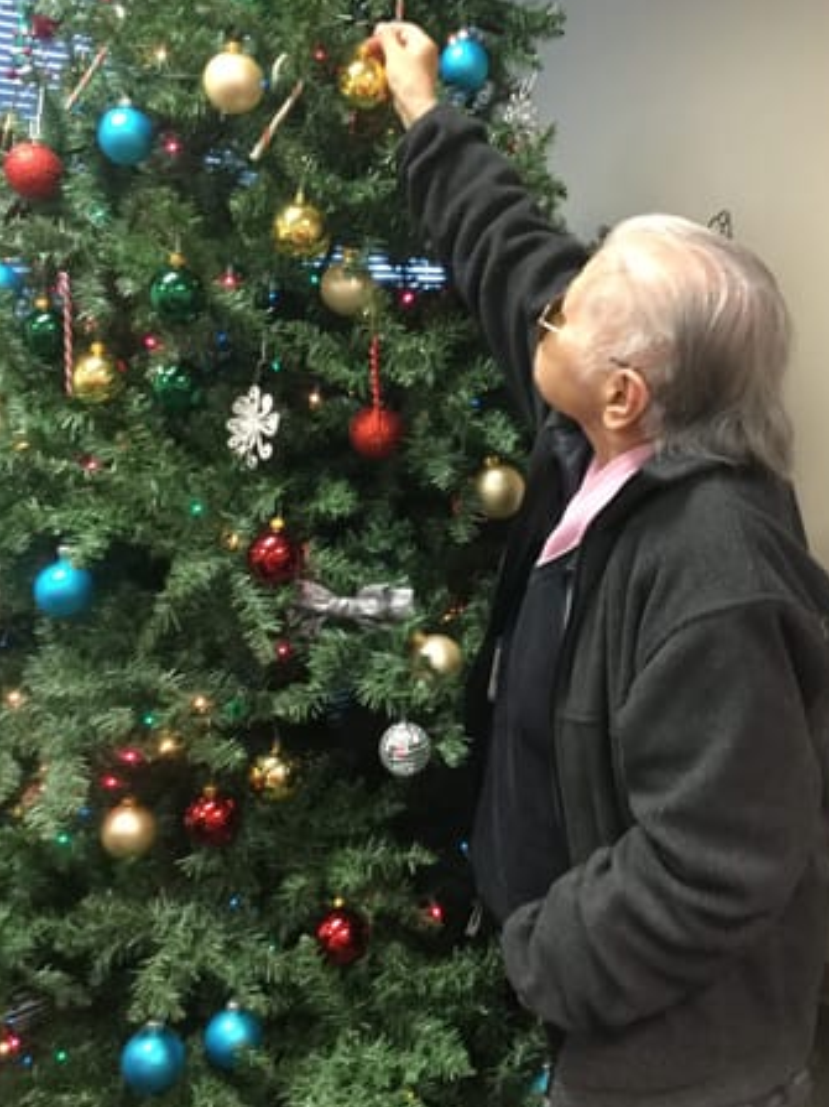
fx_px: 1182
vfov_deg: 50.1
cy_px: 516
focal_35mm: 37
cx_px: 488
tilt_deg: -10.6
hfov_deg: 38.5
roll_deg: +0.9
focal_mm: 3.3
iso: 200
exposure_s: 1/20
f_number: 2.4
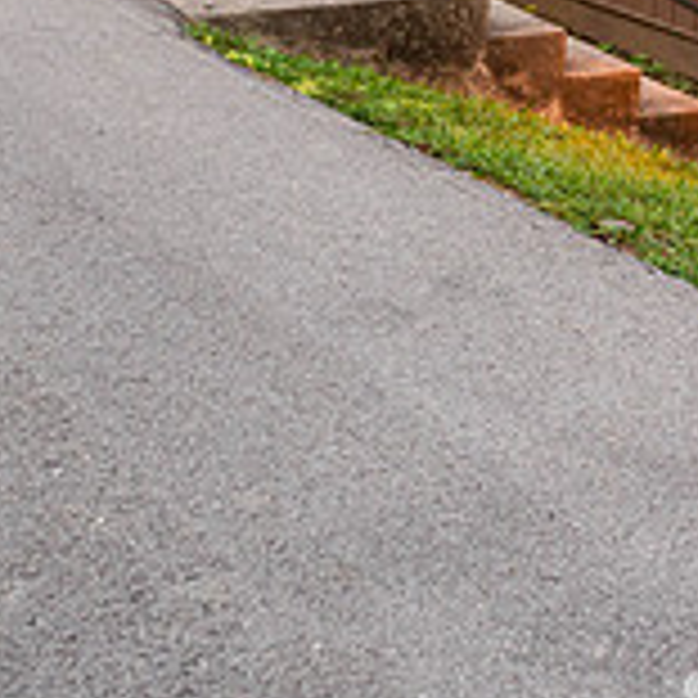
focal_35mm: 89
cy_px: -101
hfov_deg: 19.5
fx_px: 2030
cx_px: 383
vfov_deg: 18.6
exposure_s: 1/200
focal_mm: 28
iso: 1000
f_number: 3.5
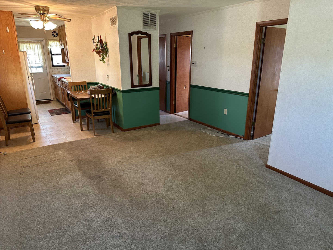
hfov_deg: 71.6
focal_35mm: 24
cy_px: 125
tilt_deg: -16.1
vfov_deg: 56.8
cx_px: 166
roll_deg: -0.5
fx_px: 231
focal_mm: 6.86
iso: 320
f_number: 1.78
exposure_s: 1/60
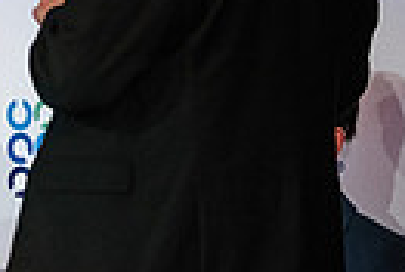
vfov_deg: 2.4
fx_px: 6517
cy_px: 263
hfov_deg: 3.5
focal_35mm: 578
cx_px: -211
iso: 800
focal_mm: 80.4
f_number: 2.8
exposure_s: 1/250
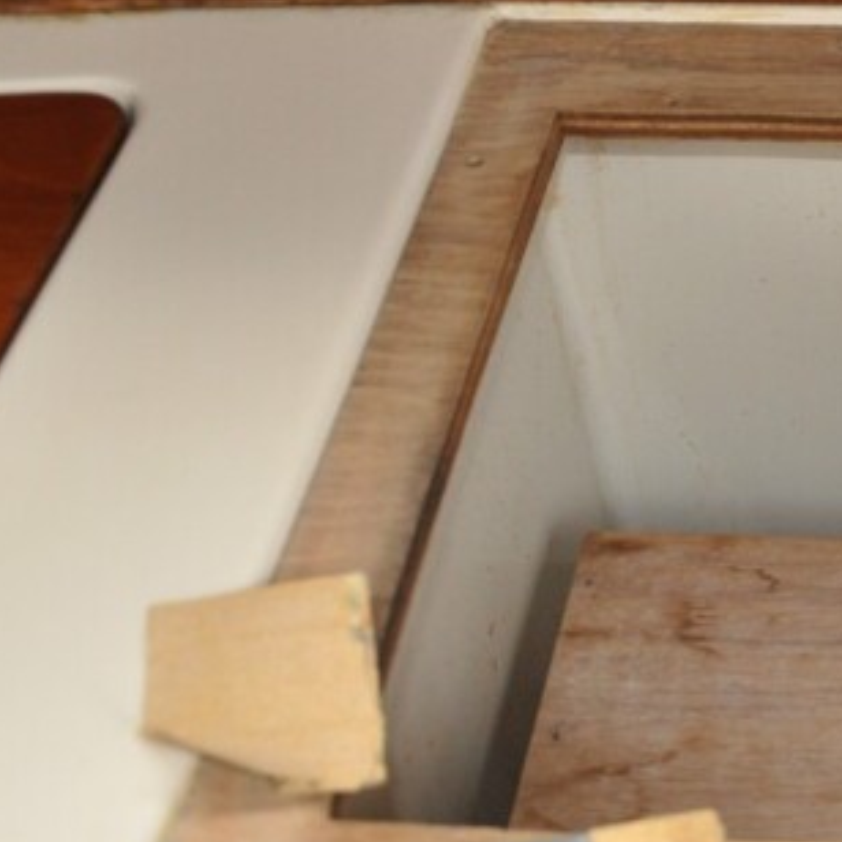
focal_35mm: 91
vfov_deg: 19.0
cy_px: 533
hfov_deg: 17.2
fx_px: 2504
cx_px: 1263
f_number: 3.8
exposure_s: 1/125
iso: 800
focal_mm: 22
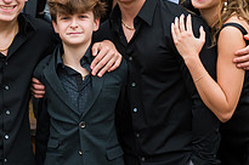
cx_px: 69
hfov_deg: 12.4
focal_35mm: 165
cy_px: 35
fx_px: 1139
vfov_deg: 8.3
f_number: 4
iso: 320
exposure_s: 1/500
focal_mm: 56
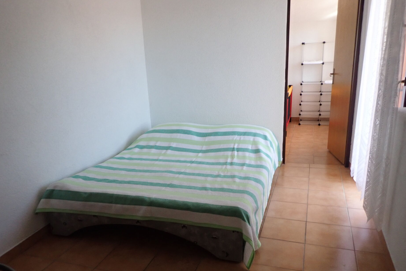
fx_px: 327
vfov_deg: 44.8
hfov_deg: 63.7
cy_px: 157
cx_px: 201
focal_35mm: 29
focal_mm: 4.5
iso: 250
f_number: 2
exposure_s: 1/125
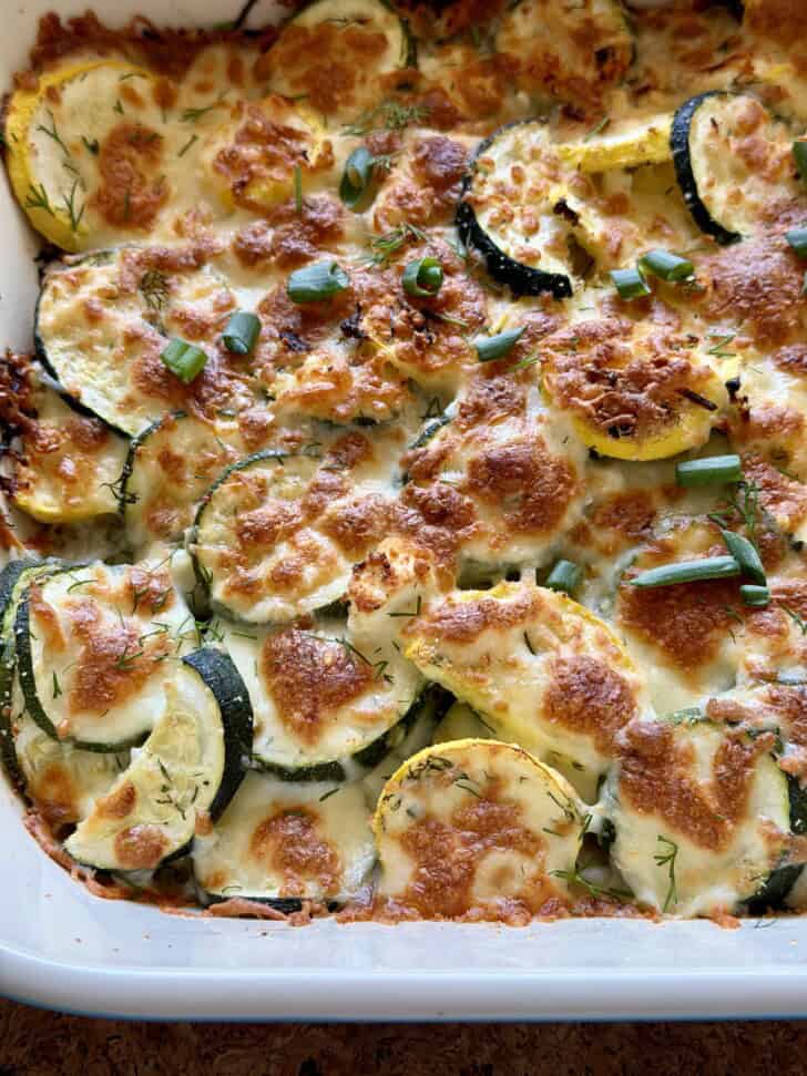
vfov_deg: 39.7
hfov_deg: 30.3
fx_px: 1492
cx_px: 404
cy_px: 538
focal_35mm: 48
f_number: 1.8
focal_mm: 6.8
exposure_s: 1/61
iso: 100
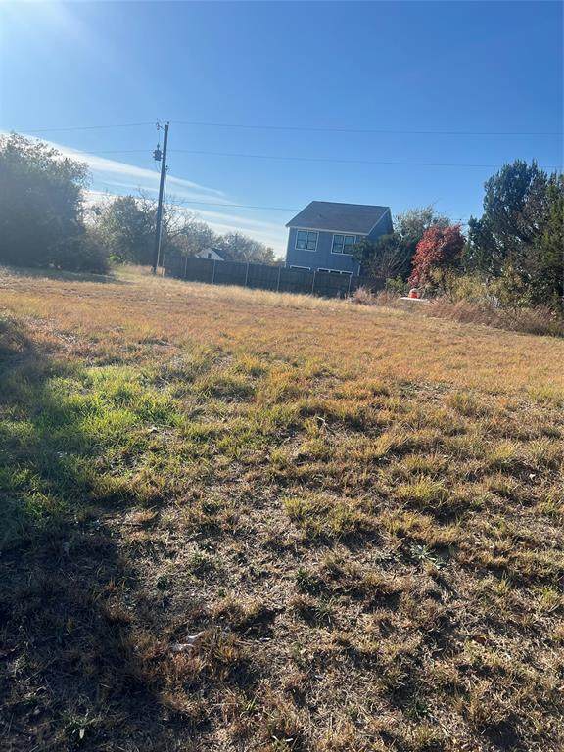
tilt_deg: -9.1
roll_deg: -6.0
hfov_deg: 53.1
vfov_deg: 67.3
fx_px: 565
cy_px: 376
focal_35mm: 26
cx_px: 282
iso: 50
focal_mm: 5.7
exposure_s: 1/4115
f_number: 1.5
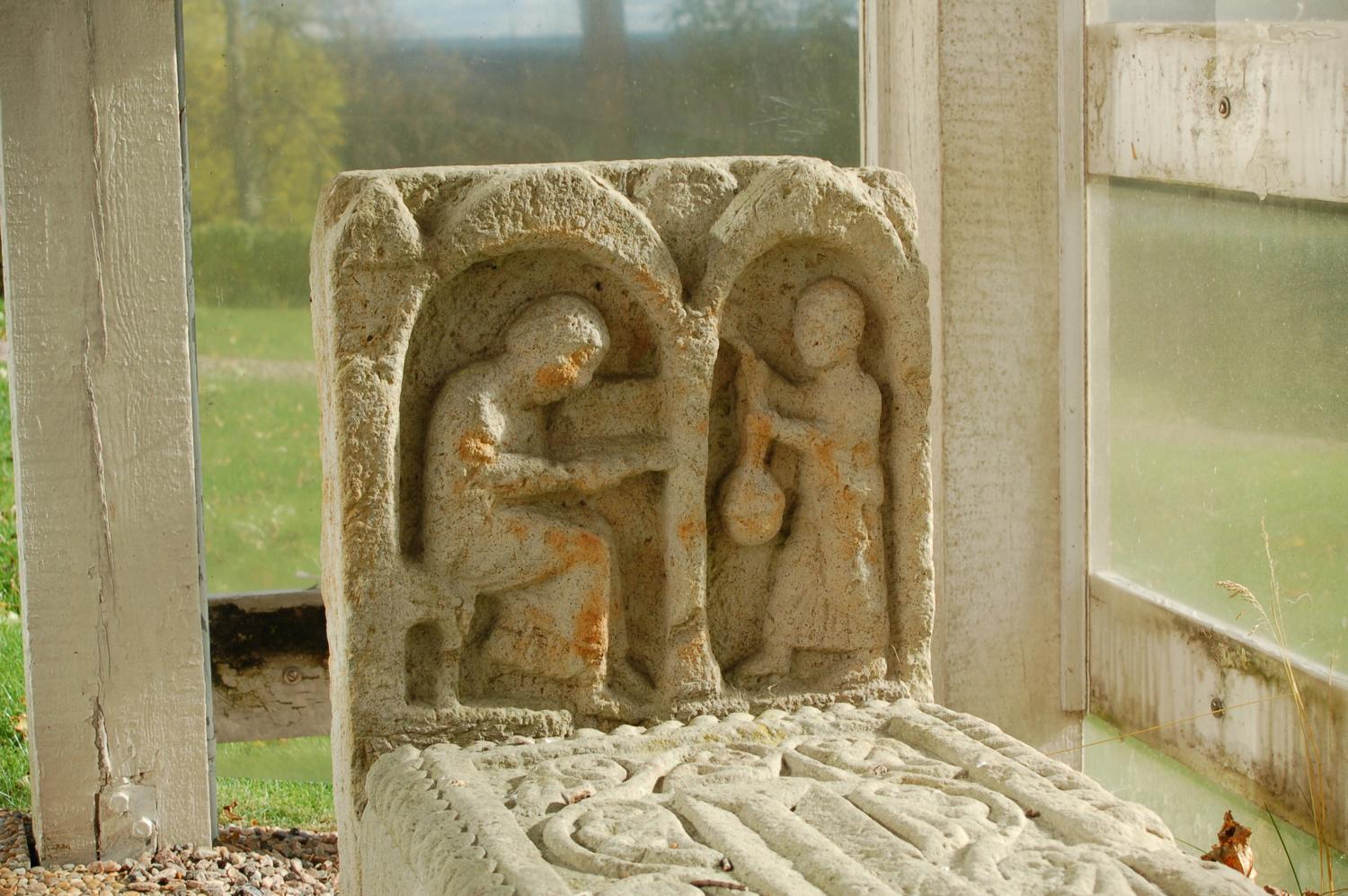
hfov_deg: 27.0
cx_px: 674
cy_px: 448
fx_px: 2806
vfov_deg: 18.1
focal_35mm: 75
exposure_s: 1/250
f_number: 8
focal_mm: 50
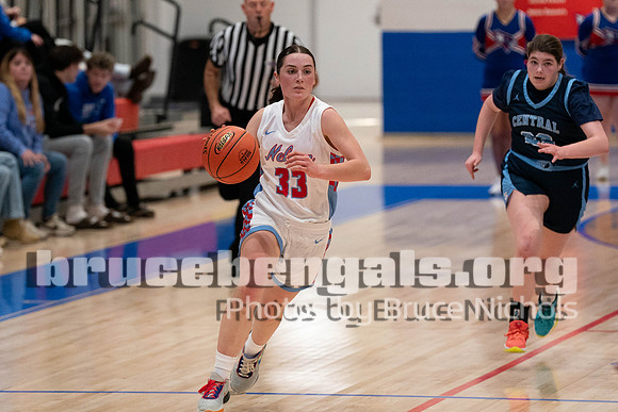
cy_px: 165
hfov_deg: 8.5
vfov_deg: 5.7
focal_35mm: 242
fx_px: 4147
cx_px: 324
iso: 3200
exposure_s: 1/1000
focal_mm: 154
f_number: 2.8
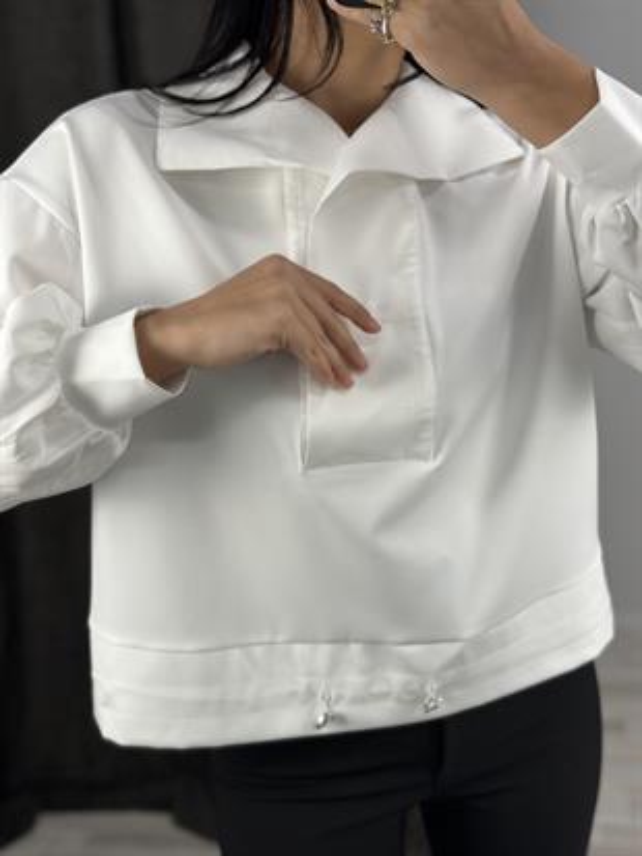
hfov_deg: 30.3
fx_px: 1186
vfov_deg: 39.6
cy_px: 428
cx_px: 321
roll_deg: +5.7
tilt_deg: -37.3
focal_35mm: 48
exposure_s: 1/100
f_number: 1.78
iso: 64
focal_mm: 6.86
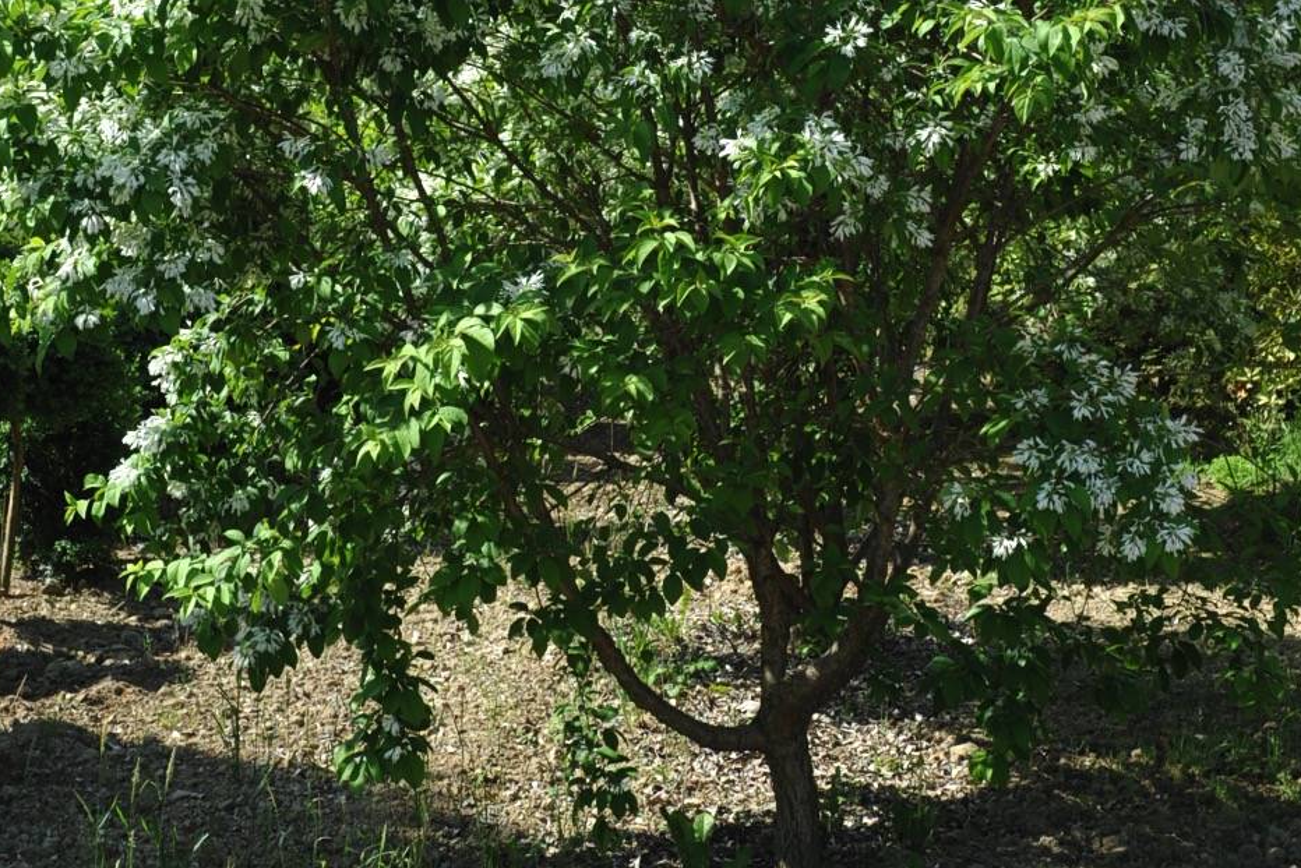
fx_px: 2639
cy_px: 121
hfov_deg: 27.7
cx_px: 730
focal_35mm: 73
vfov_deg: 18.4
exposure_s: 1/250
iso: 200
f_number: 7.1
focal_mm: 32
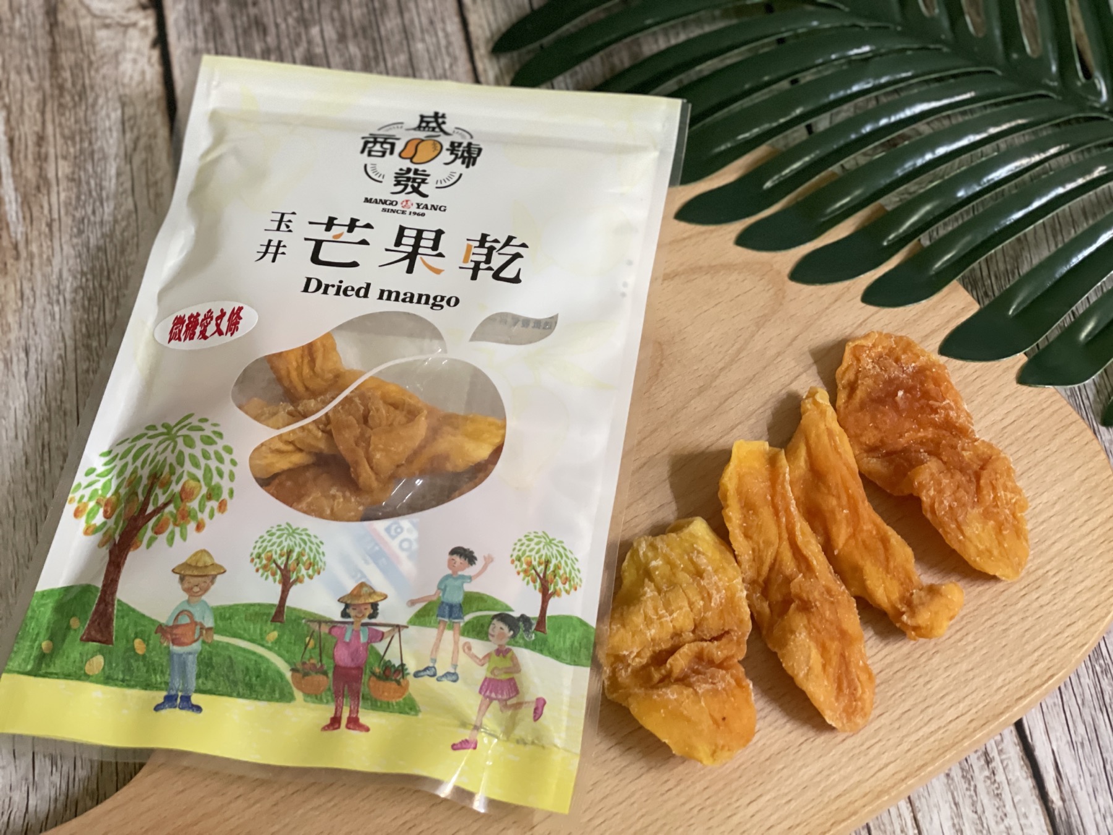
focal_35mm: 52
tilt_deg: -59.6
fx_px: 1672
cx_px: 556
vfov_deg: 28.0
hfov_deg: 36.8
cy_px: 418
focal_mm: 6
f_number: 2
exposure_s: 1/30
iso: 400
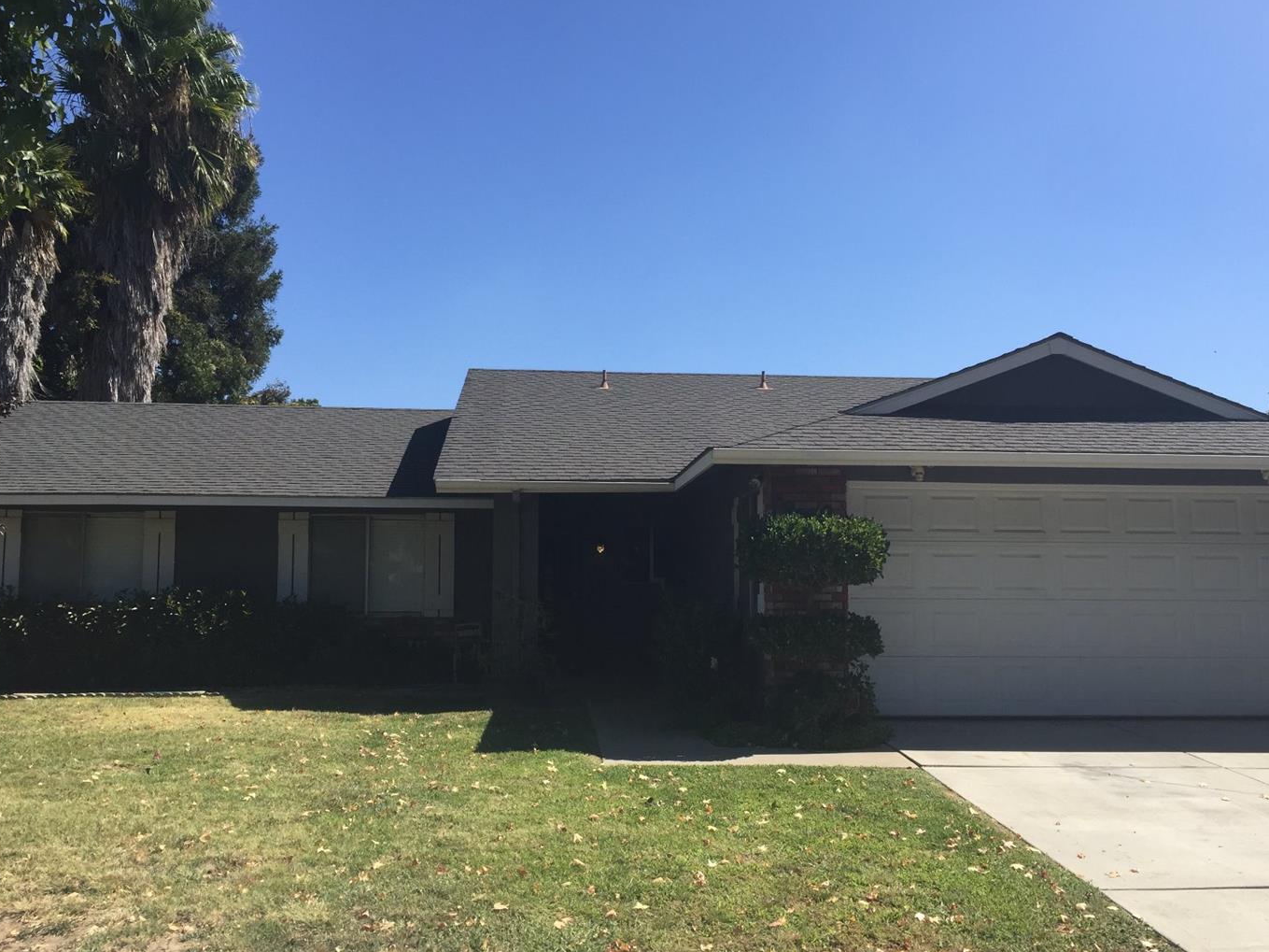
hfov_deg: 56.8
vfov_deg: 44.1
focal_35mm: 32
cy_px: 506
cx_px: 642
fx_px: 1173
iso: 32
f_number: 2.2
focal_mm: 4.15
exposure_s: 1/1721
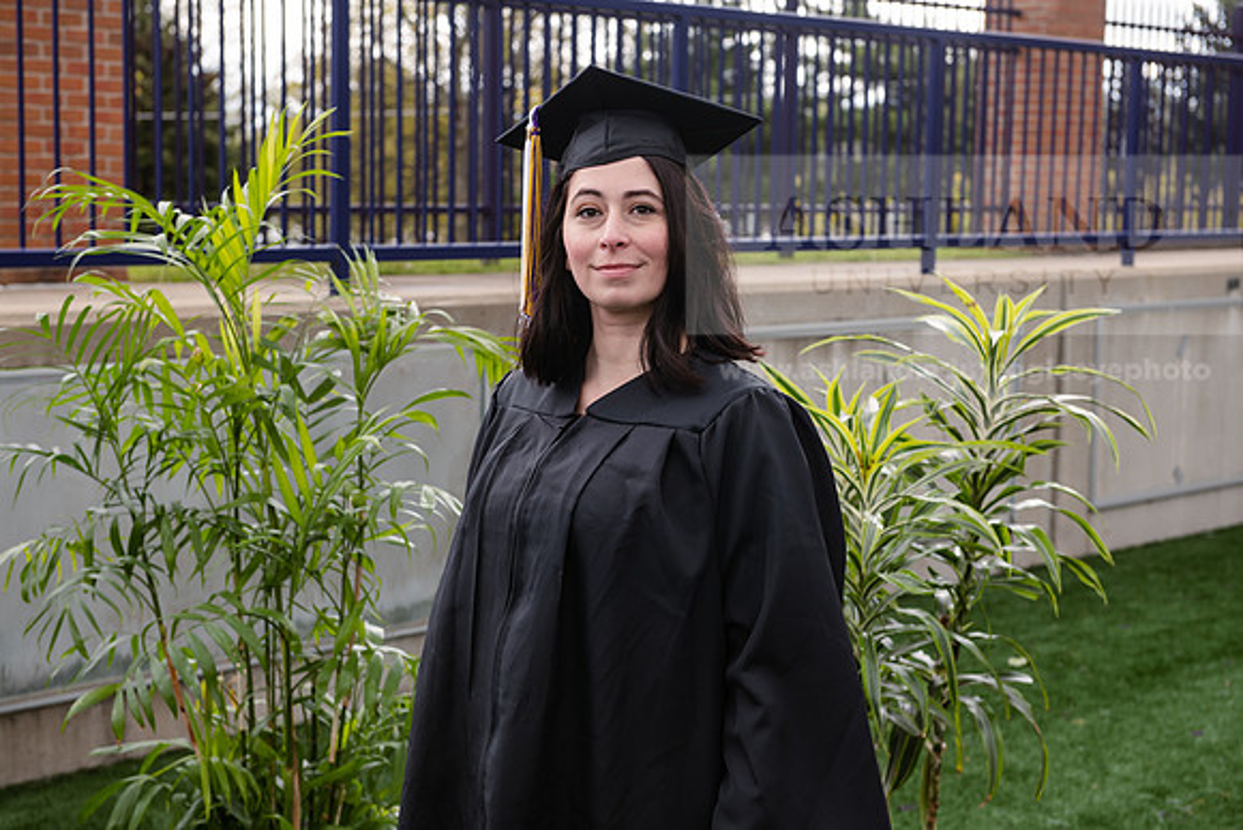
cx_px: 622
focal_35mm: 62
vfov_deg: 21.9
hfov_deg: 32.4
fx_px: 2141
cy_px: 415
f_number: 5.6
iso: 250
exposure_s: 1/200
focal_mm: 62
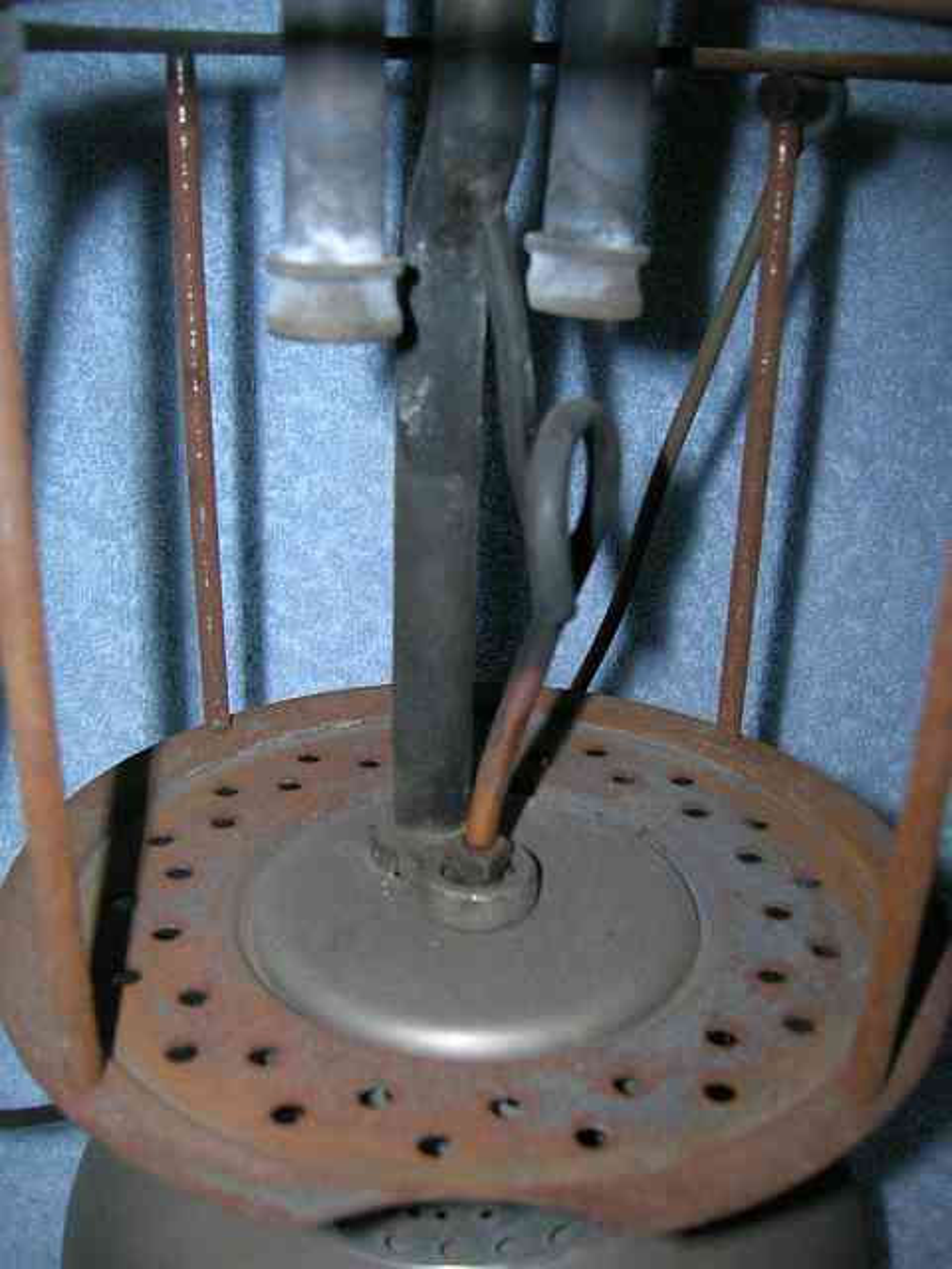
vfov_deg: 54.0
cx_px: 476
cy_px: 634
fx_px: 1247
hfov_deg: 41.8
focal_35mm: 34
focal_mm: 5.7
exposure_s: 1/60.1
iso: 50
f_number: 2.9
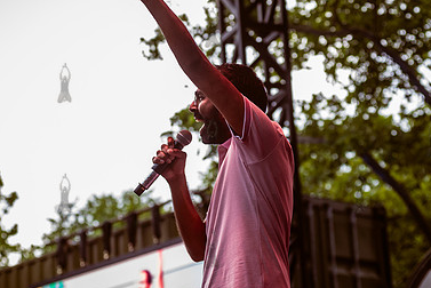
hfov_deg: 16.6
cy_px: 138
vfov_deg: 11.2
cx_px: 211
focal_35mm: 123
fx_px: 1474
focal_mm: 80
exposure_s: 1/320
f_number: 4
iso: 1000
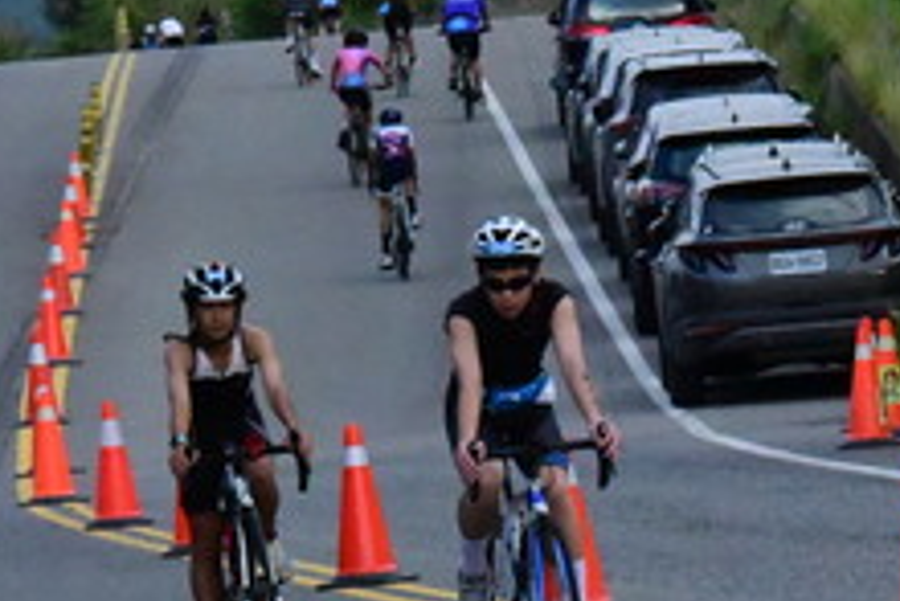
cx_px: 258
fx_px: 12883
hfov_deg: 4.0
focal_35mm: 515
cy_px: 362
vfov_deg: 2.7
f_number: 14
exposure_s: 1/4000
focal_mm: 145
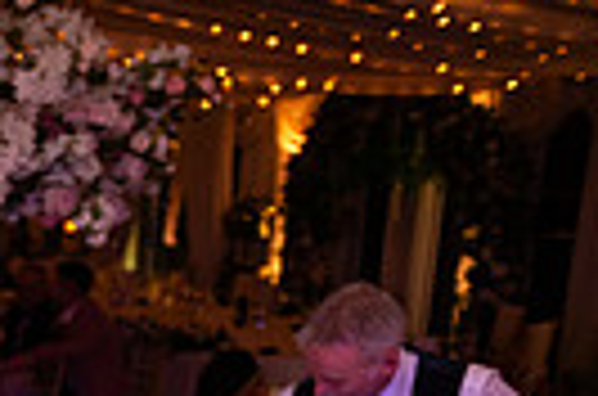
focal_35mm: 105
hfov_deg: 15.8
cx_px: -567
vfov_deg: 11.5
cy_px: 839
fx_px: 1740
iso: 1000
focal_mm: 24
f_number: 3.5
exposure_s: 1/160
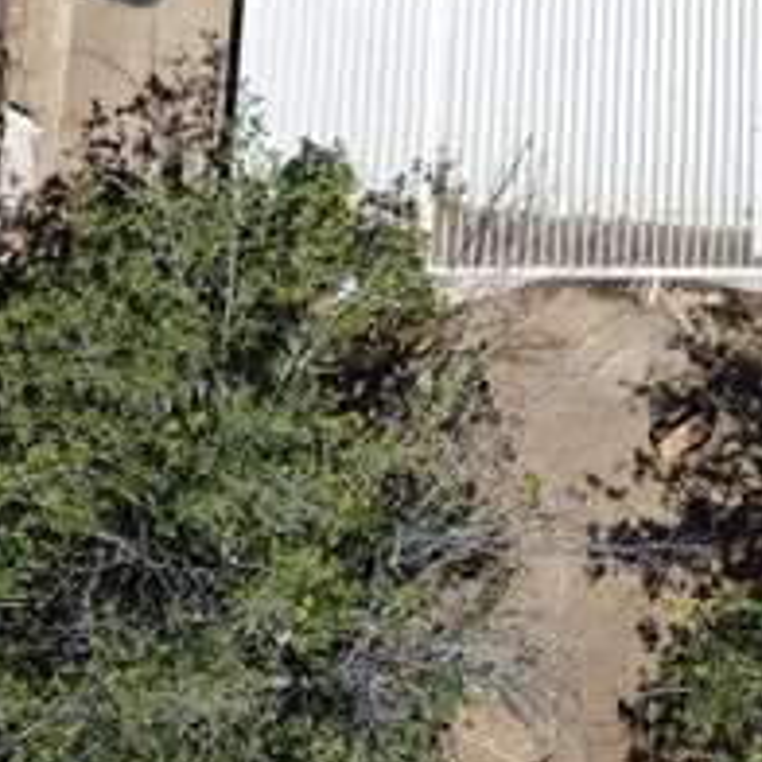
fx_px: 2764
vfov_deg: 15.0
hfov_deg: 15.2
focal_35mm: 111
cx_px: 898
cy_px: -210
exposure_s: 1/5000
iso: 150
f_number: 1.8
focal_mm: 8.67
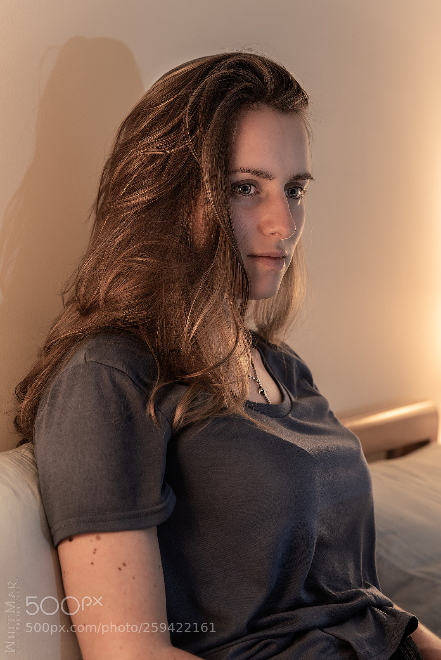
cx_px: 220
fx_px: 1285
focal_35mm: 70
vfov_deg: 28.8
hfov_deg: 19.5
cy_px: 330
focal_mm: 70
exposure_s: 1/8
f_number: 4.5
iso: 400
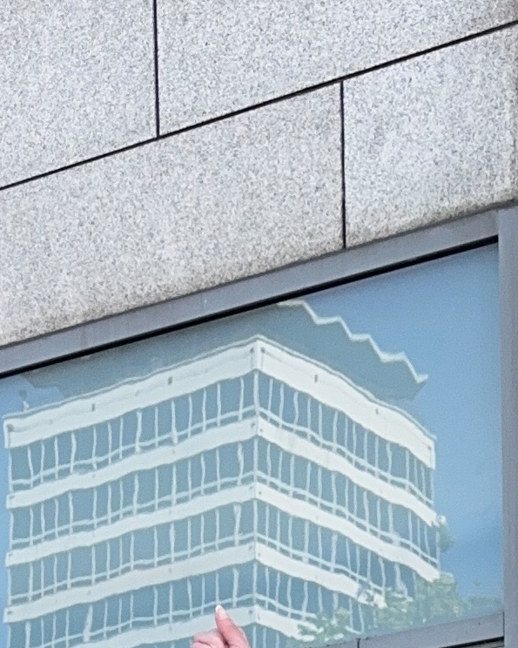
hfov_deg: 11.9
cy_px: 1578
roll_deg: +1.0
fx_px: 2434
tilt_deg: -4.0
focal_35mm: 127
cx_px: 575
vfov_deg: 12.0
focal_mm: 6.76
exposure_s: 1/609
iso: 80
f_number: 1.78
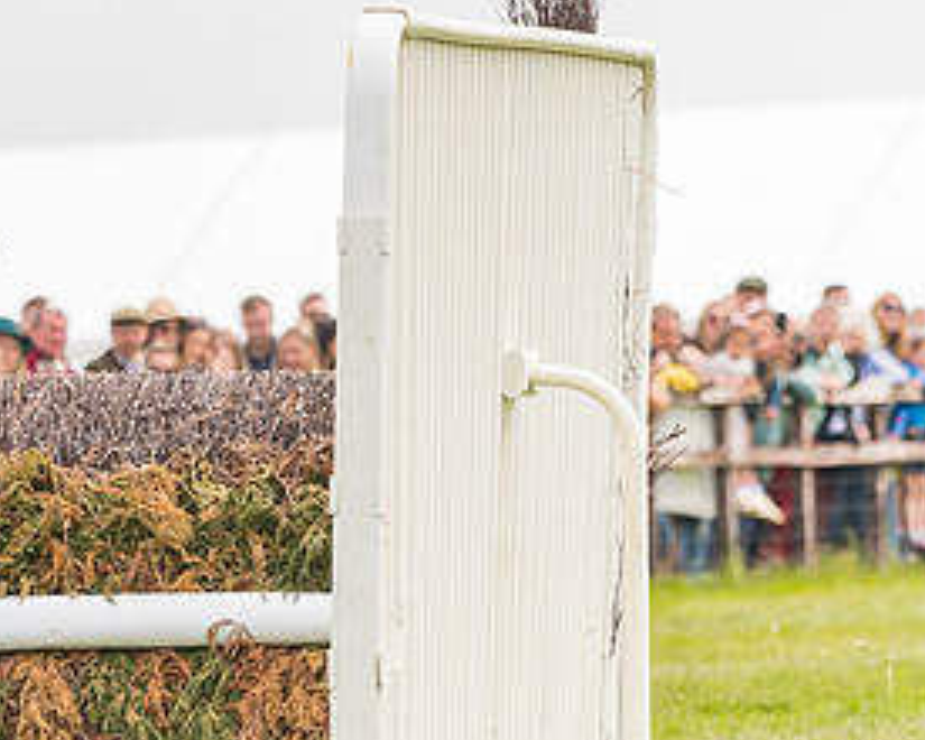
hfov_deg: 2.5
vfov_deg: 2.0
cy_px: 237
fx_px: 20861
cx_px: -263
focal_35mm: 762
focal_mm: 190
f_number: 4
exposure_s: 1/2500
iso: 400
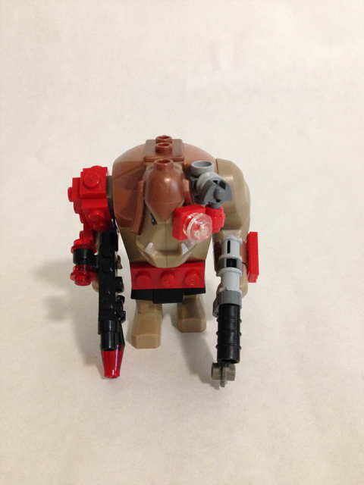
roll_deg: +0.7
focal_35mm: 33
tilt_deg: -26.8
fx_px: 463
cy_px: 242
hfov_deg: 42.9
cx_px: 182
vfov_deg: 55.4
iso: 400
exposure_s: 1/20
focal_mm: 4.12
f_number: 2.4
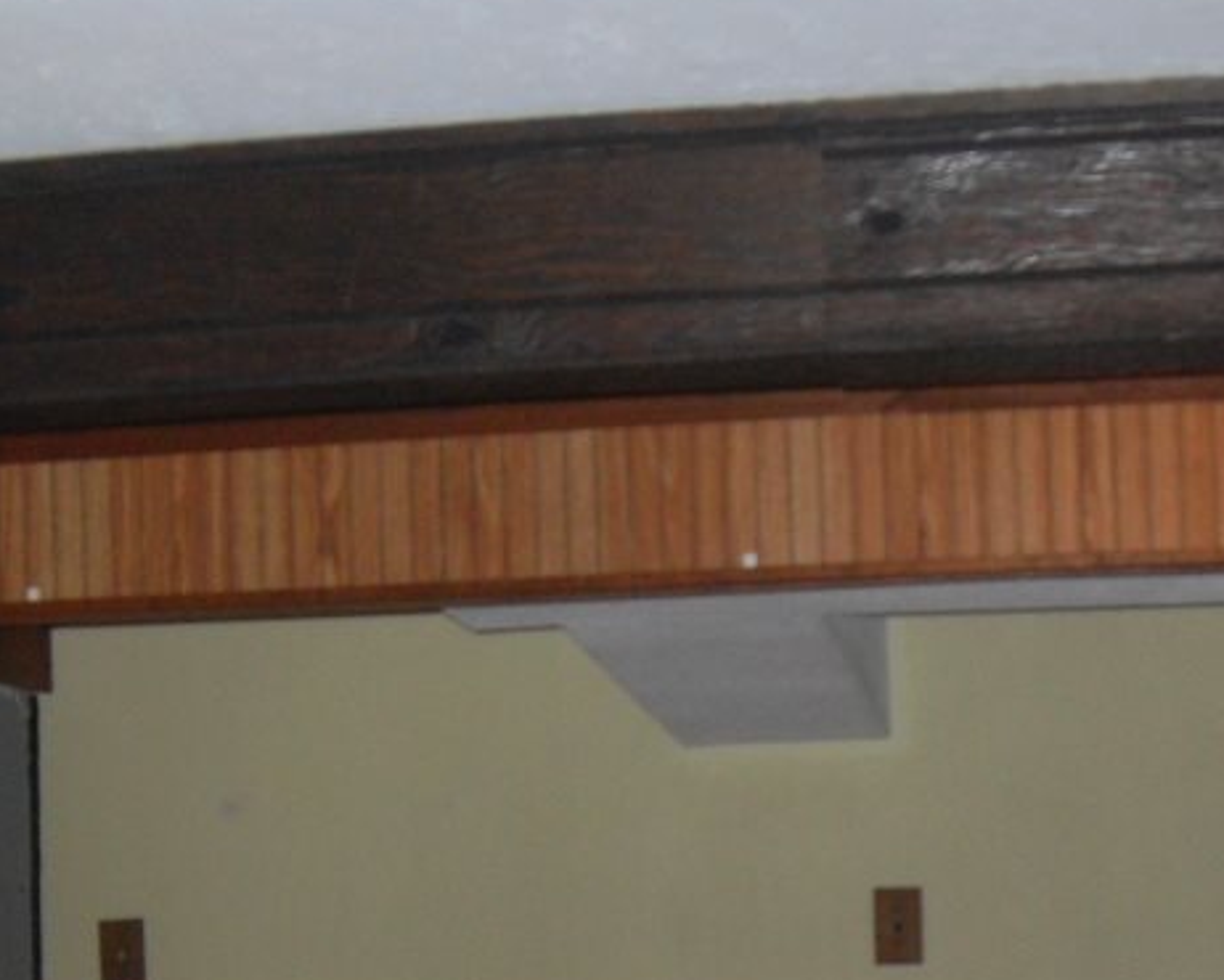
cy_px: 977
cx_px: 631
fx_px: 2899
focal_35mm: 80
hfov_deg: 23.8
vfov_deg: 18.7
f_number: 2.8
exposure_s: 1/45
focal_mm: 6.3
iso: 160
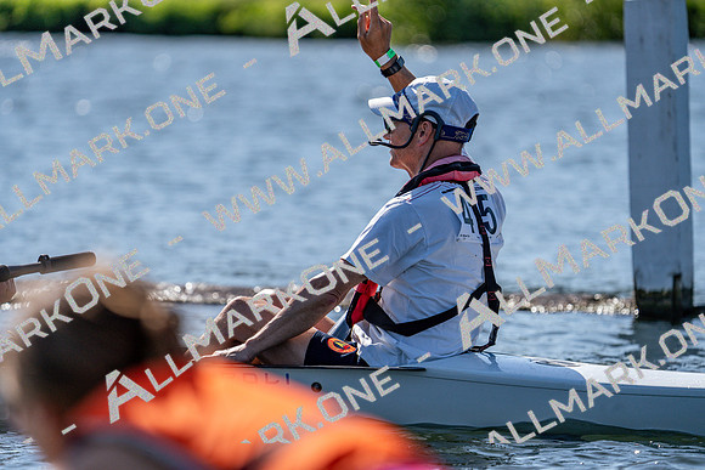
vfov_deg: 3.3
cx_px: 352
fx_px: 8050
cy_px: 235
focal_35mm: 411
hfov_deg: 5.0
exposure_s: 1/2000
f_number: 6.3
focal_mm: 411
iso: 250
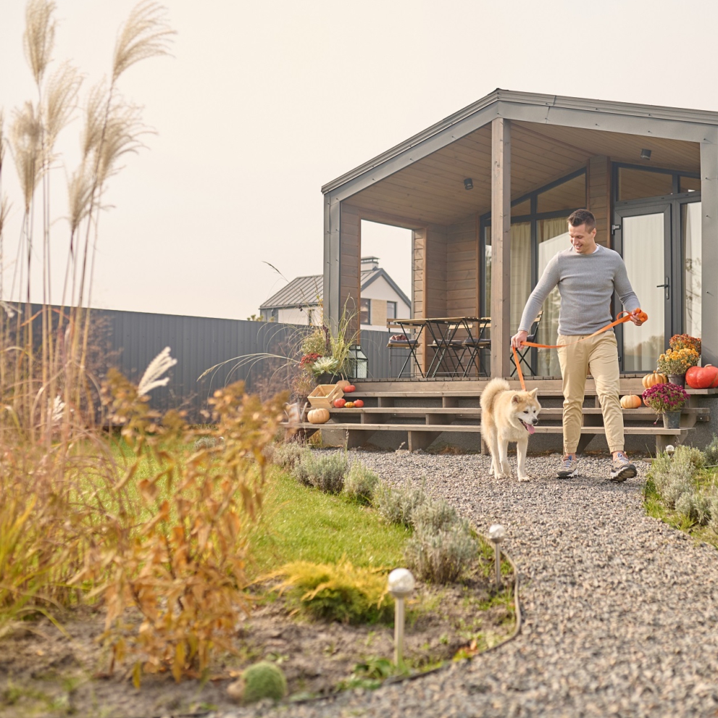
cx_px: 491
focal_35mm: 45
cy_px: 358
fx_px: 1056
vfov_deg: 37.6
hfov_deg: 37.1
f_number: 2.8
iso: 100
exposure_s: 1/1000
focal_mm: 35
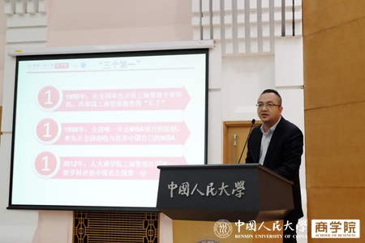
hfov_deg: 39.6
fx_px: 507
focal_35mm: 50
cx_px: 182
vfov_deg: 27.0
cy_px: 122
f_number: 5.6
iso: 3200
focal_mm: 33.2
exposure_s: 1/70
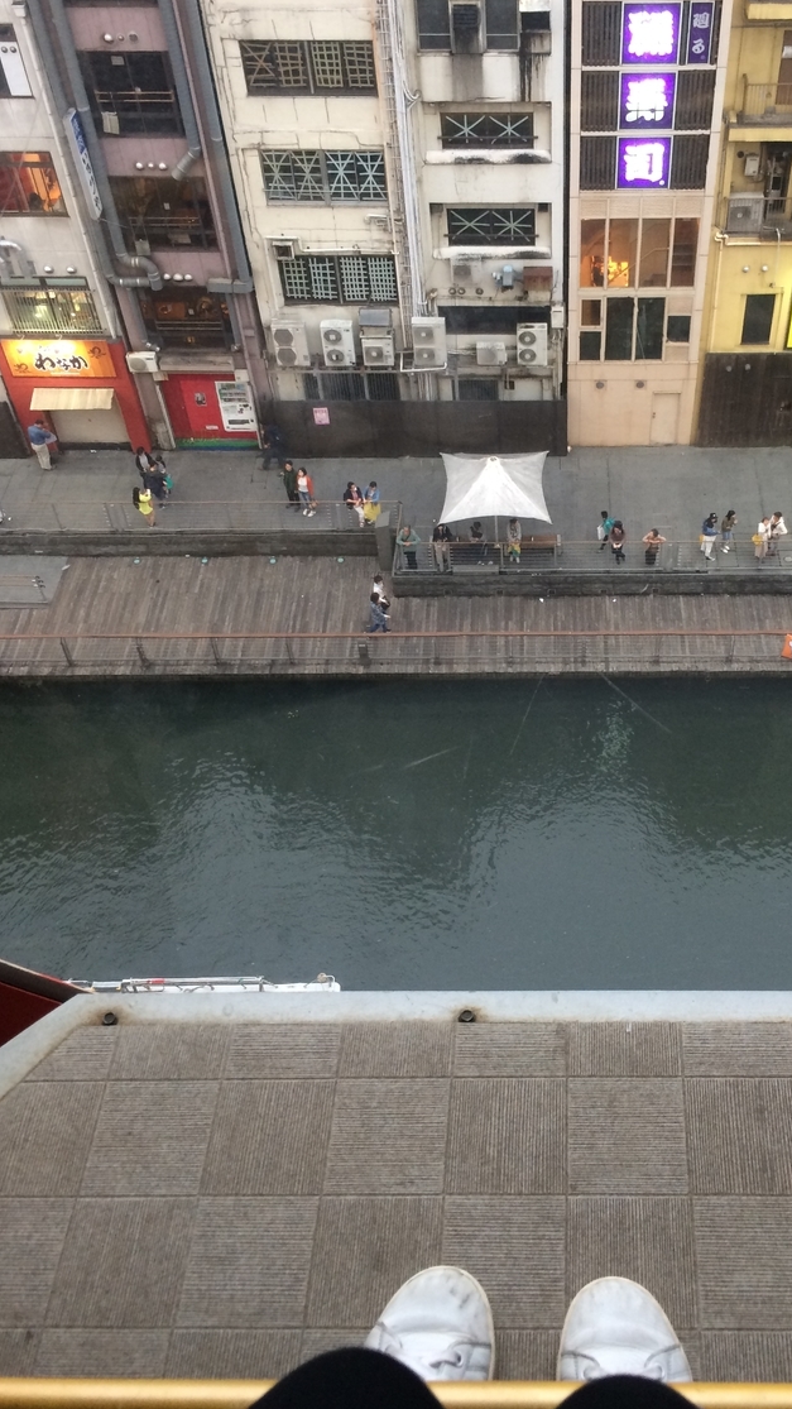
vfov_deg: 58.0
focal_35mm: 34
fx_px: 1270
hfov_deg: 34.3
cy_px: 652
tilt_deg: -46.9
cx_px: 541
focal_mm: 4.15
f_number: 2.2
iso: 100
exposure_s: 1/30
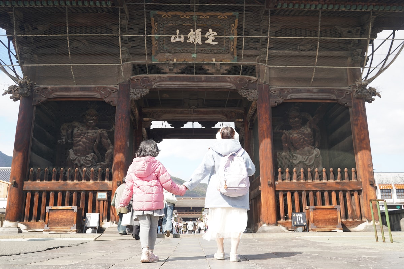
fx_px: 382
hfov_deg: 55.8
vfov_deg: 38.9
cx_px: 202
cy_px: 134
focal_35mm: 34
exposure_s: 1/125
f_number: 5.6
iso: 100
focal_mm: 34
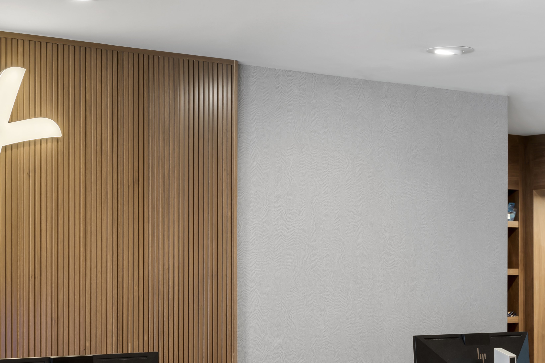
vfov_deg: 16.1
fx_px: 1271
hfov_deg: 23.7
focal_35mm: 84
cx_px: 79
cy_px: 289
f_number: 11
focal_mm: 46
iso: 200
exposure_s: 1.5
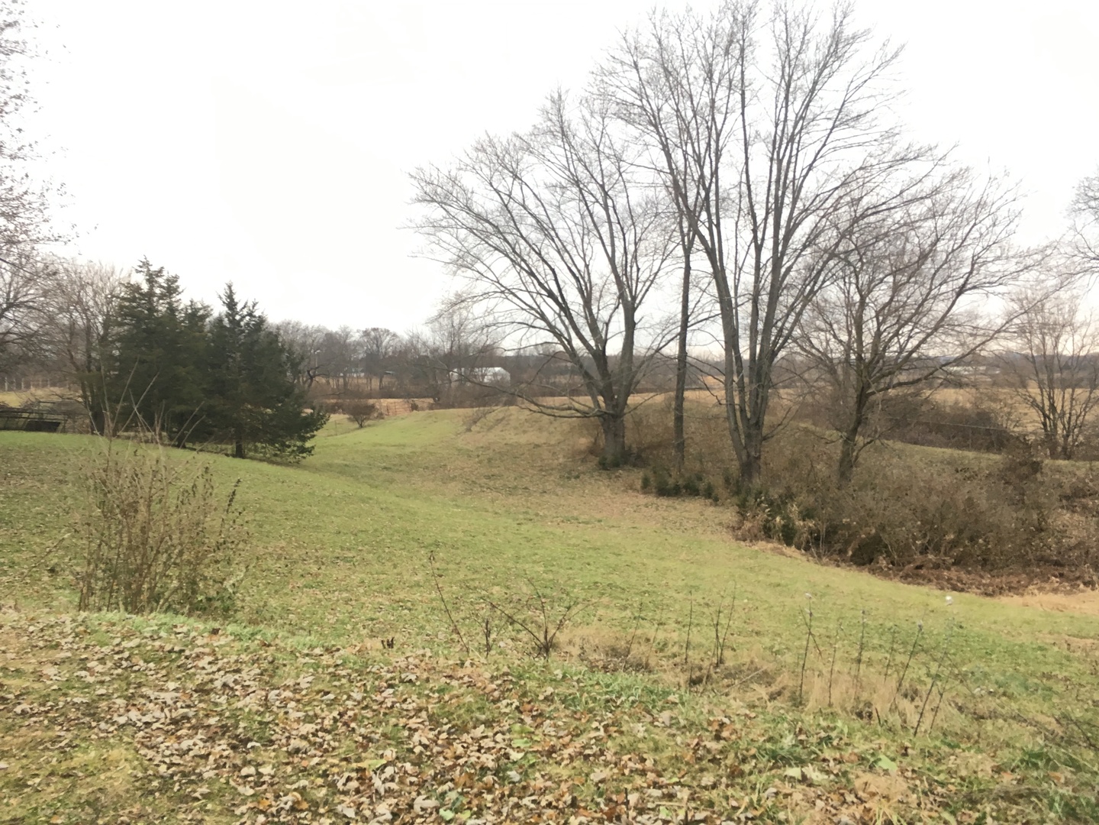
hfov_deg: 61.7
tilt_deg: -0.6
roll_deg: +1.1
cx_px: 550
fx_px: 921
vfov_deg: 48.2
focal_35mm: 29
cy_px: 412
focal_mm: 4.15
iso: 64
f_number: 2.2
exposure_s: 1/30
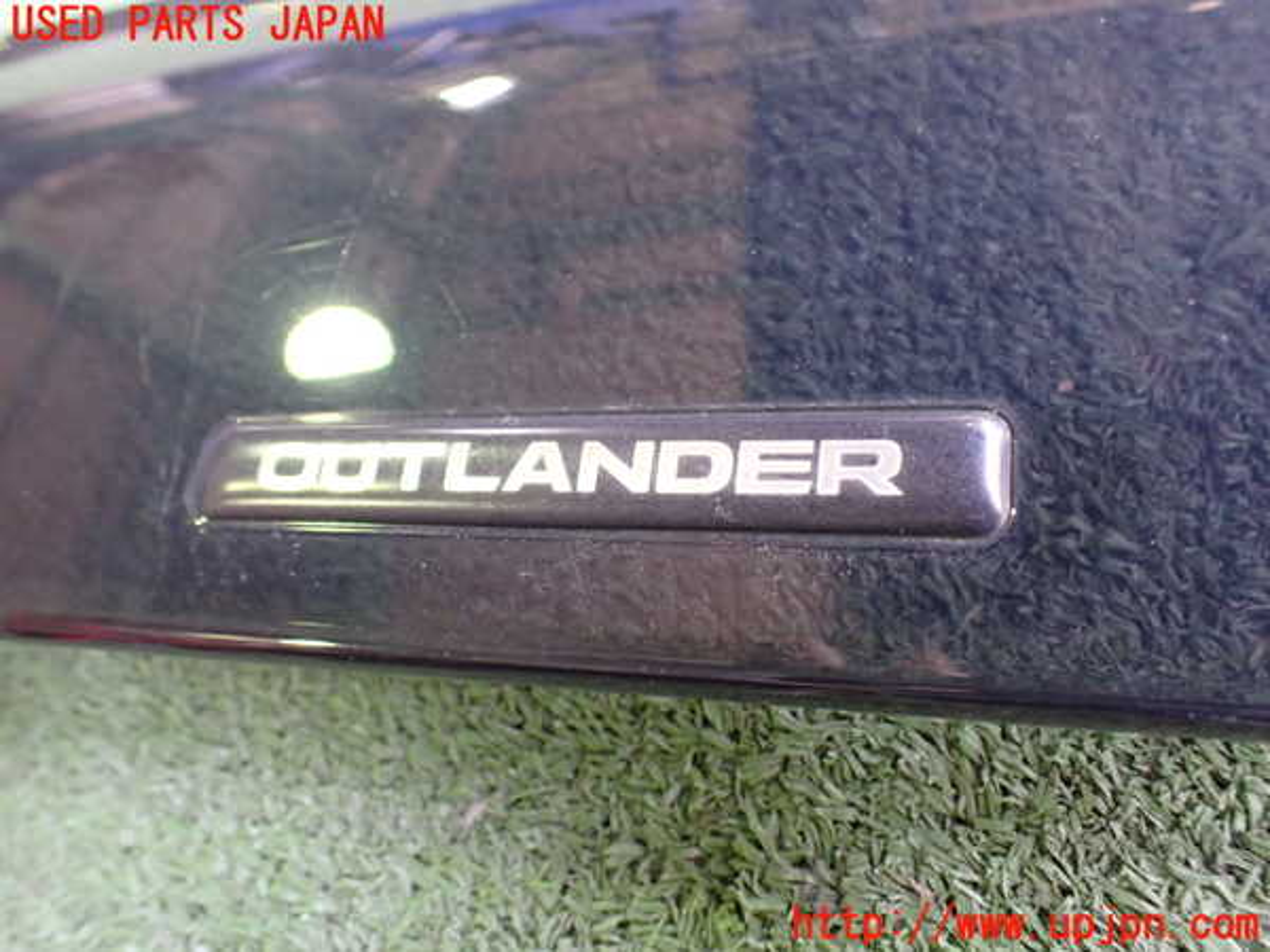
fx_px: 1101
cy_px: 476
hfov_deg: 60.0
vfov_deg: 46.8
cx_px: 635
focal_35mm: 30
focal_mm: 5.4
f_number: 2.3
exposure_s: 1/30
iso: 800
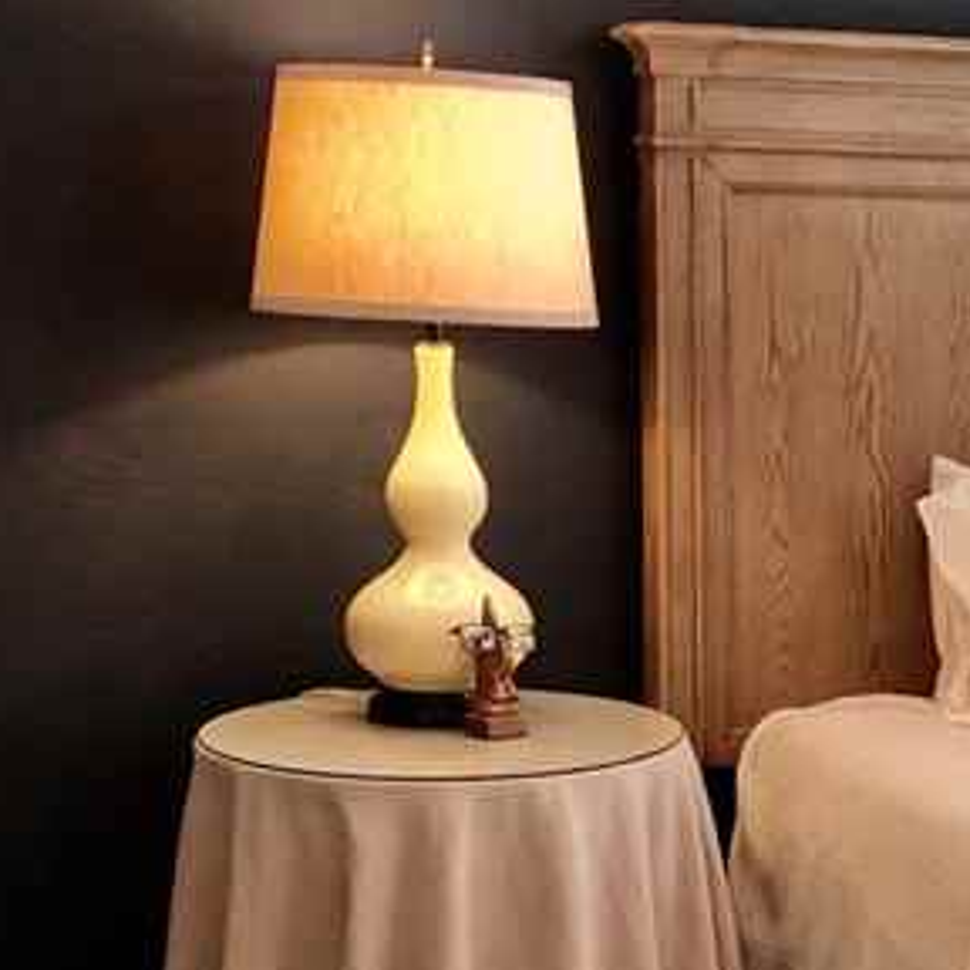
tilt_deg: -11.7
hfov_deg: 15.1
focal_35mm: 110
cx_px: 1273
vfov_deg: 15.6
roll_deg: -2.8
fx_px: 3487
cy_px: 886
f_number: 1.8
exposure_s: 1/15
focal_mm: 4
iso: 40
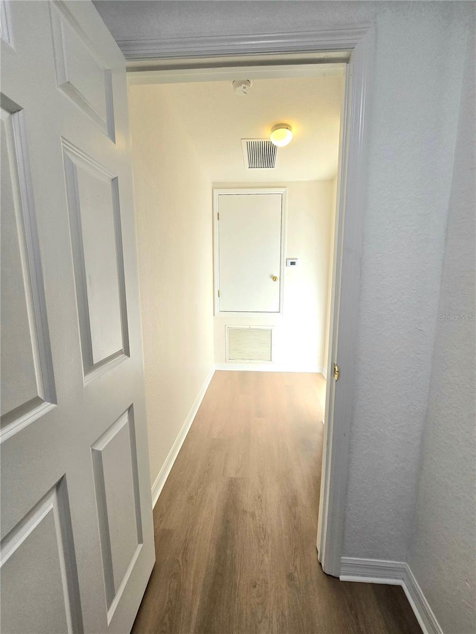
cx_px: 238
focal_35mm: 13
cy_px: 317
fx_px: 238
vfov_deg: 106.2
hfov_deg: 89.9
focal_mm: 2.2
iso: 50
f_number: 2.2
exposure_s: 1/120
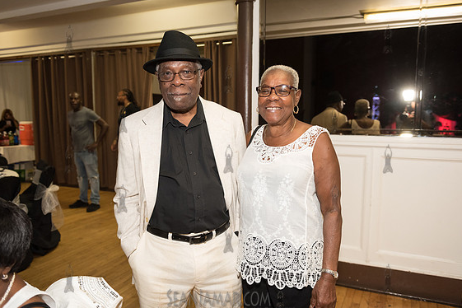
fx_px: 385
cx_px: 228
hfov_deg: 61.9
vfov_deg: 43.6
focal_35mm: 30
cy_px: 159
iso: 2000
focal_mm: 29
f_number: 3.5
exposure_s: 1/250
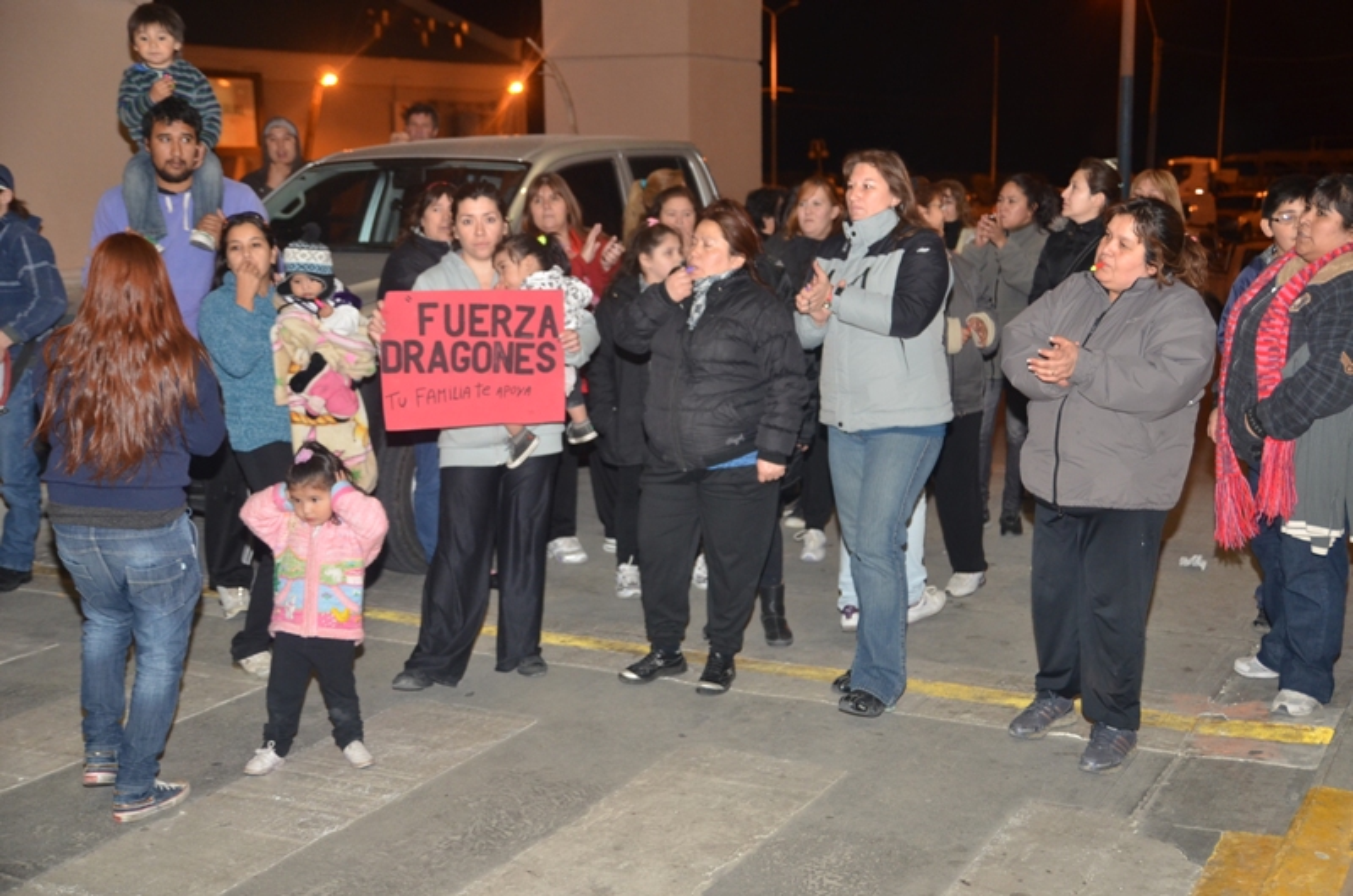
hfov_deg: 42.4
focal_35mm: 46
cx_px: 676
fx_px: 1744
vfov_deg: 28.8
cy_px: 448
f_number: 4
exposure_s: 1/60
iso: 800
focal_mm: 31
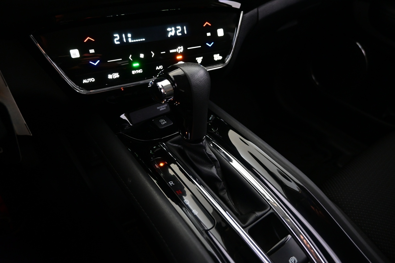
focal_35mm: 24
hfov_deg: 73.7
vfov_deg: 53.1
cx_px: 198
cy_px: 132
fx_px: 263
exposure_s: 1/25
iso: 2200
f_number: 3.5
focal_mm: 16
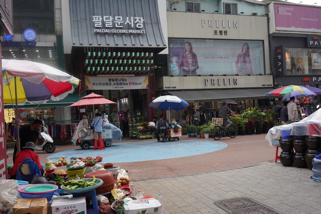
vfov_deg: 37.9
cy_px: 107
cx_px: 160
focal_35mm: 35
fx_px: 312
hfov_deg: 54.4
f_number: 14
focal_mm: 35
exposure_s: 1/100
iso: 800
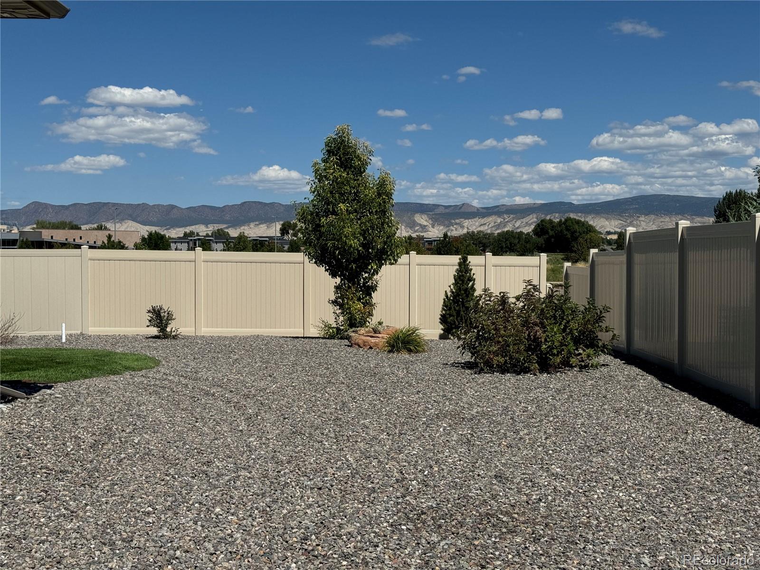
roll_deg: -0.4
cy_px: 285
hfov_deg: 39.7
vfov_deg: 30.3
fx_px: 1054
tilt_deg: -2.4
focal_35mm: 48
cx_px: 380
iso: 80
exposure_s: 1/7937
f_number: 1.78
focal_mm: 6.76
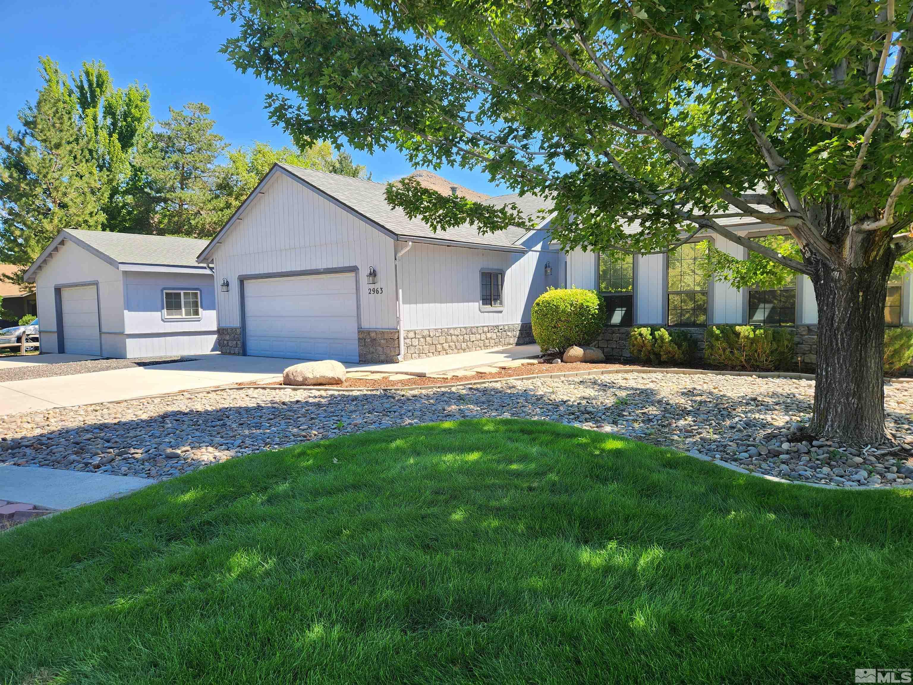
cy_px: 342
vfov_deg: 58.9
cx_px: 456
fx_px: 607
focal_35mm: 23
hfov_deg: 73.9
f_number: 1.8
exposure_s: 1/377
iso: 20
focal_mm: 5.4
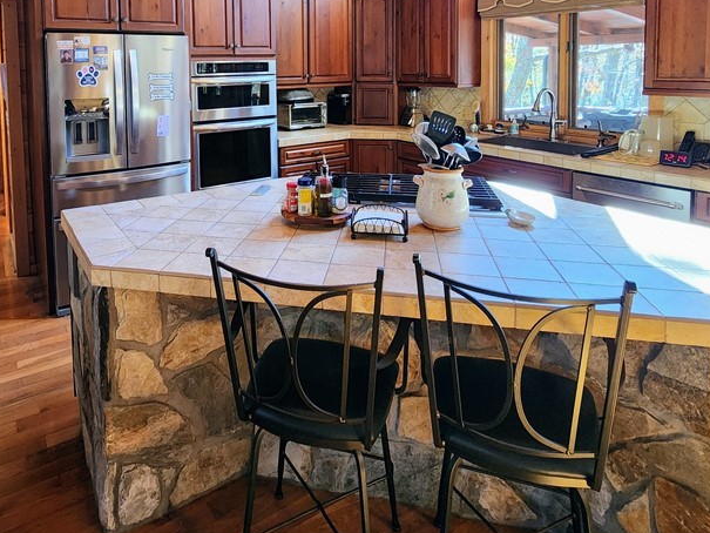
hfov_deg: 75.5
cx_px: 282
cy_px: 96
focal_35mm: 22
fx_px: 451
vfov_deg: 56.1
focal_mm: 2.2
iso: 250
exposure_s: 1/60
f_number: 2.2
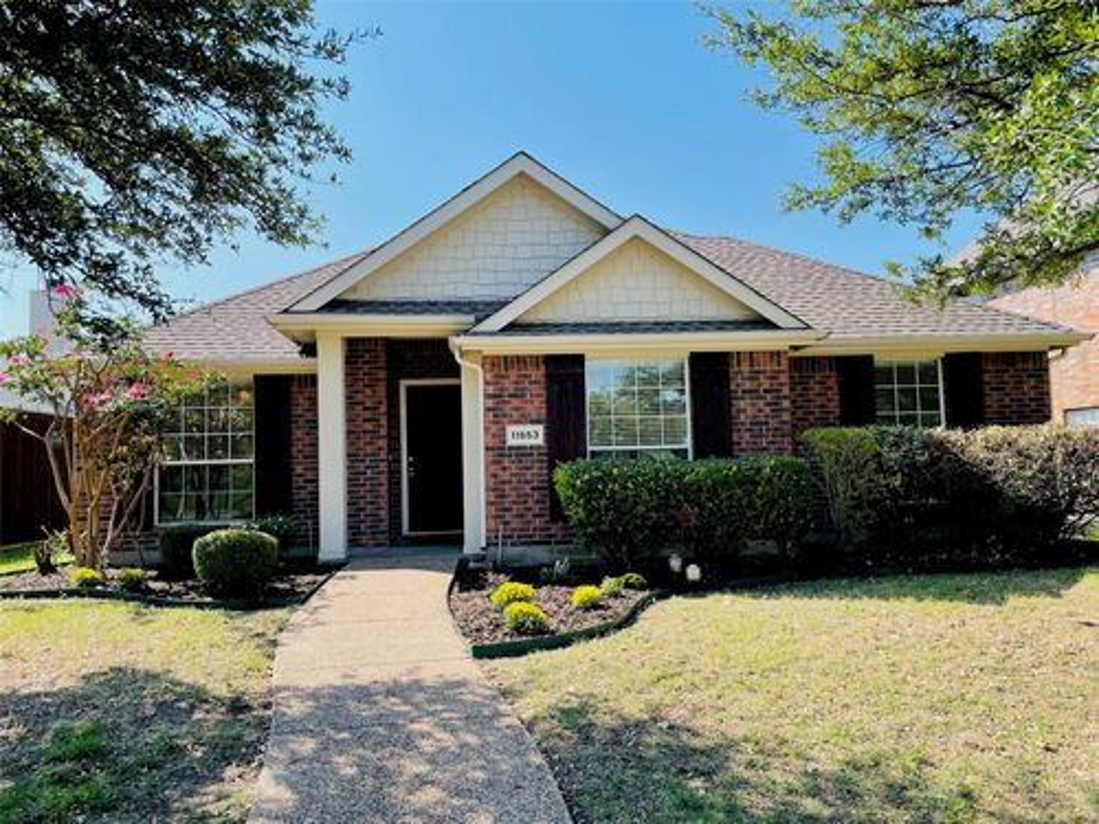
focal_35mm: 26
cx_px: 550
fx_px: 825
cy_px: 412
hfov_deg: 67.3
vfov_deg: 53.1
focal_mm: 4.2
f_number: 1.6
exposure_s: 1/1984
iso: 32
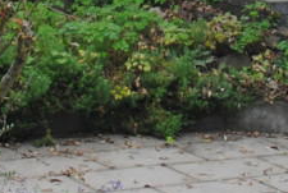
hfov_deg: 9.3
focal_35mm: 222
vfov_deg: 6.0
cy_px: -265
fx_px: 1780
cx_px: 124
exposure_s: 1/125
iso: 180
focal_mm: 26
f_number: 5.6
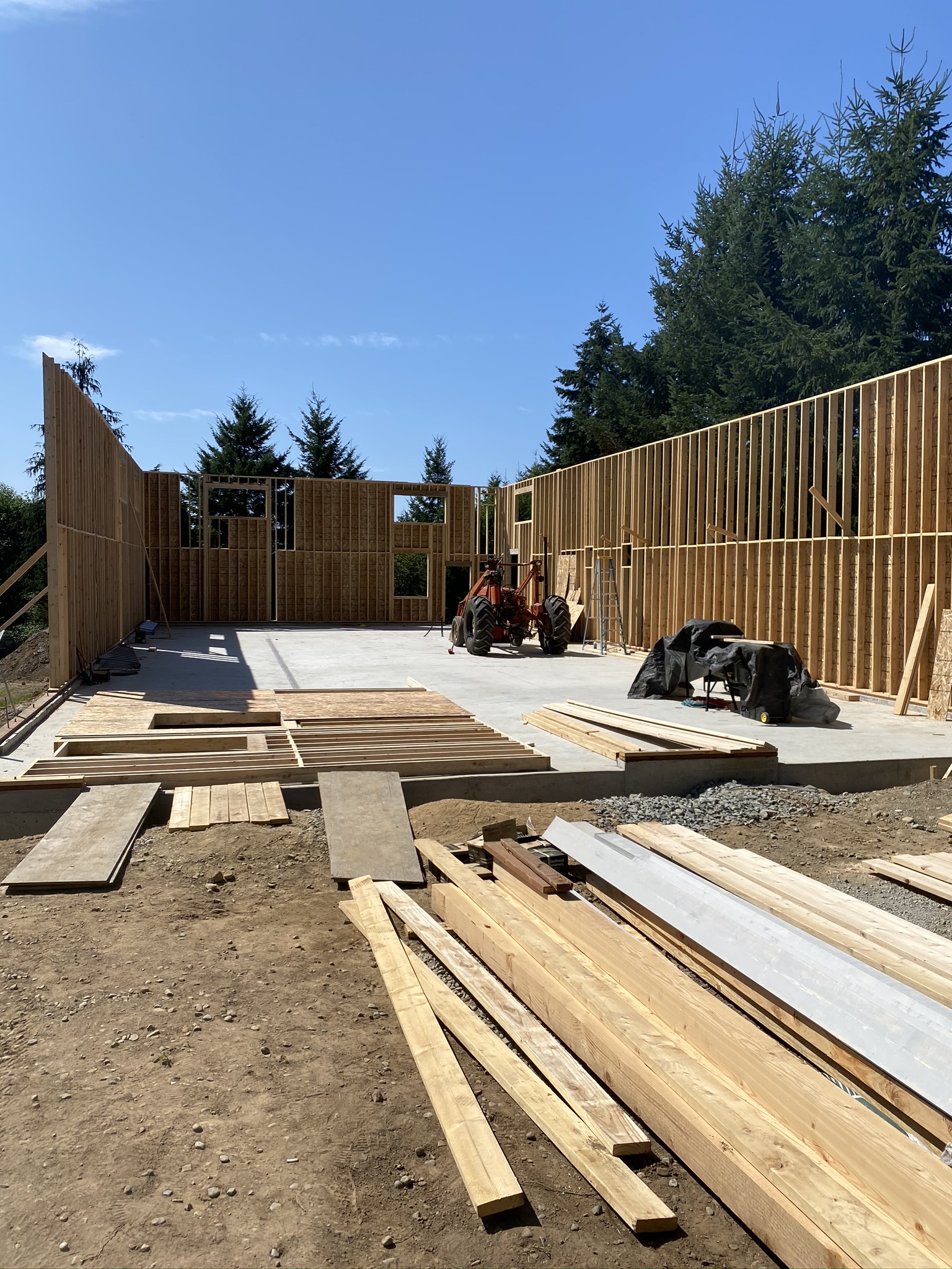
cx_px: 476
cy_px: 634
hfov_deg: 53.1
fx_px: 953
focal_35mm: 26
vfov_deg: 67.3
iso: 32
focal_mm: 4.25
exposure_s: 1/4608
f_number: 1.8
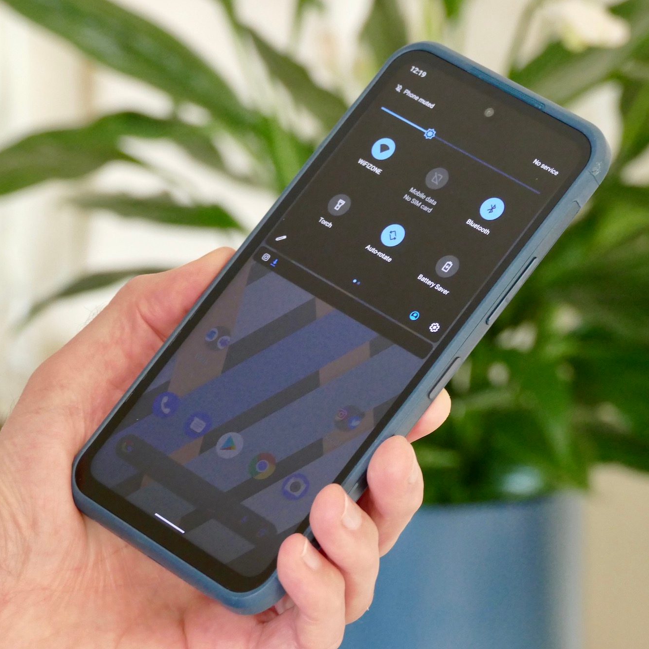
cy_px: 325
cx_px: 261
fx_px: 3776
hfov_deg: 9.8
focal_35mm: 178
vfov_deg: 9.8
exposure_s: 1/15
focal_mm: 50.69
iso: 1600
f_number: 4.5
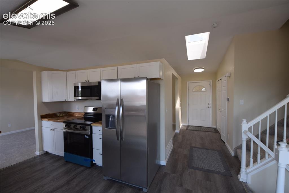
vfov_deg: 77.4
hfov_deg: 100.4
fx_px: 120
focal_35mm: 15
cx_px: 144
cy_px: 96
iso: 400
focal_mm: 10
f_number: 5.6
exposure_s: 1/125
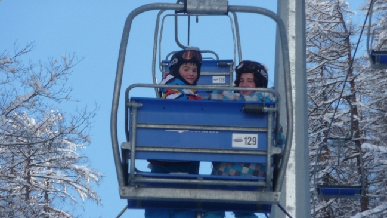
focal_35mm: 307
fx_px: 3150
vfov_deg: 4.0
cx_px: 193
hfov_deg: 7.0
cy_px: 121
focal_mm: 47
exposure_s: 1/400
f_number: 4.9
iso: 100
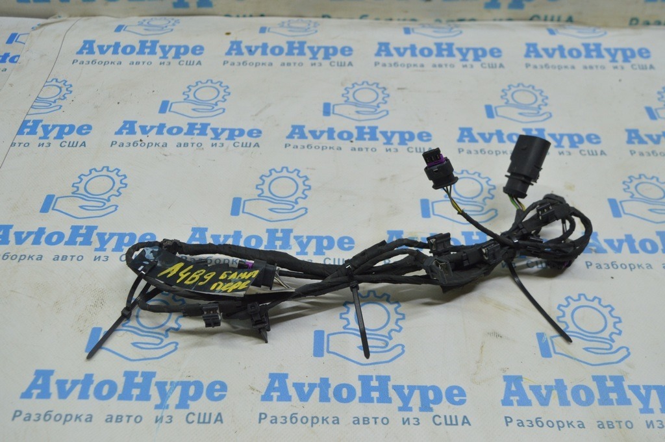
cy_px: 221
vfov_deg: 36.8
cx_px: 332
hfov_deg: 53.2
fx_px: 664
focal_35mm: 36
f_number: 5.6
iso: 400
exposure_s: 1/40
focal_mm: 24
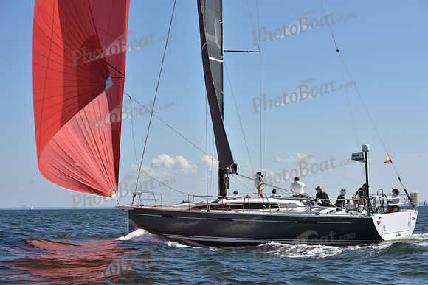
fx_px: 832
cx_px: 214
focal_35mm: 70
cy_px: 142
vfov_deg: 19.5
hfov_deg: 28.8
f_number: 9
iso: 320
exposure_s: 1/1250
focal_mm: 70
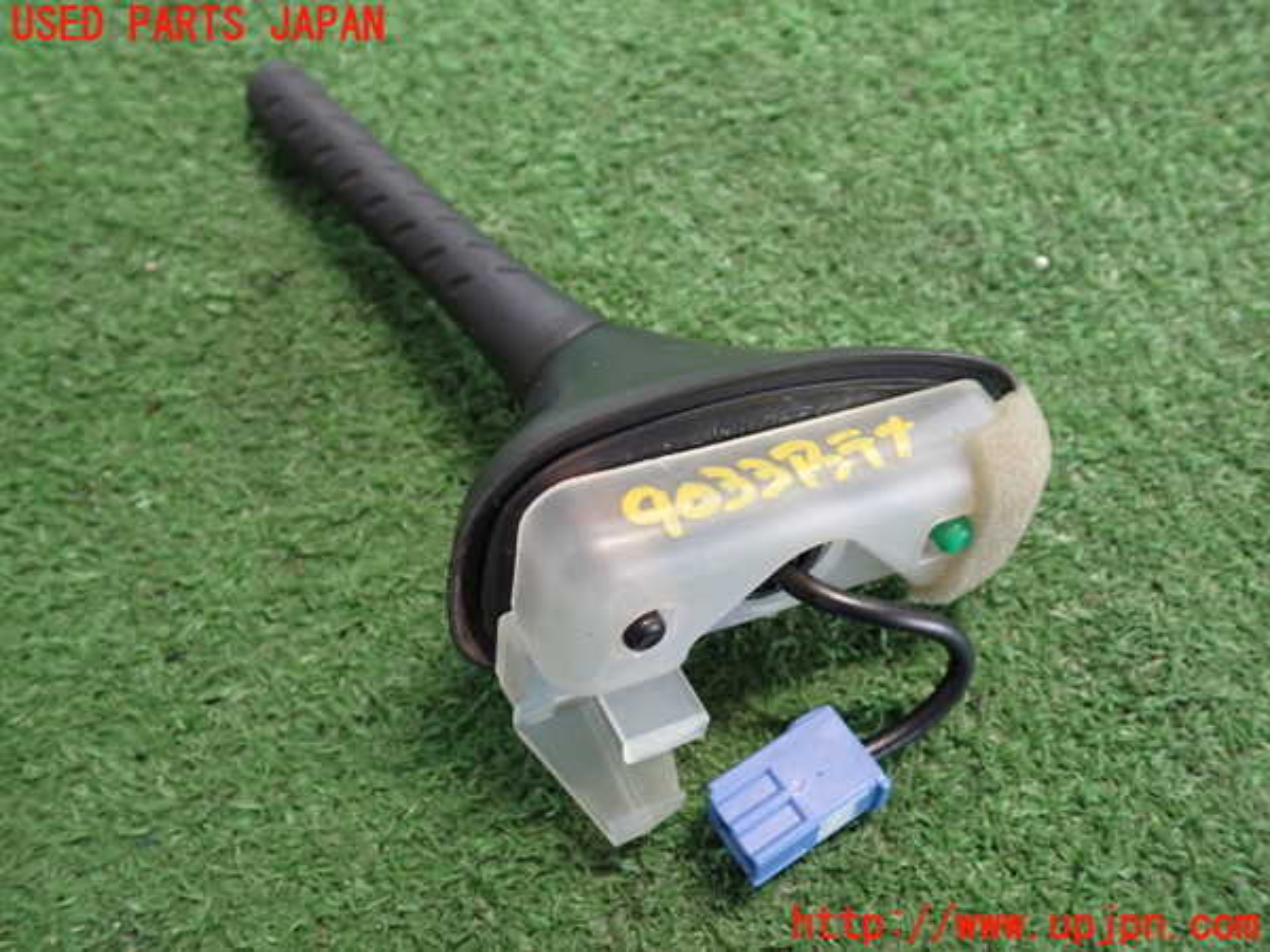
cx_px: 635
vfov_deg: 44.2
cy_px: 476
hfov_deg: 56.8
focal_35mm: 32
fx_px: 1174
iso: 800
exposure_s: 1/30
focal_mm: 5.79
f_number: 2.4
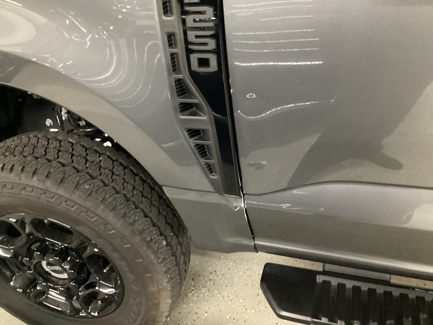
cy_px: 162
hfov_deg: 58.4
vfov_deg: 45.4
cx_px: 216
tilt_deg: -35.2
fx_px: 388
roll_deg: +4.0
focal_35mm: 31
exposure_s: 1/17
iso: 640
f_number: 2.4
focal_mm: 3.3
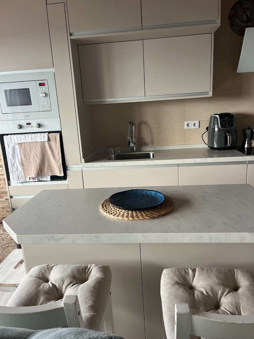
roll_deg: +4.2
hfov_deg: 53.1
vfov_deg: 67.3
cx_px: 127
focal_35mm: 26
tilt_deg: -13.9
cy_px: 170
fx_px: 254
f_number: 1.6
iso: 125
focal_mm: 5.1
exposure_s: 1/121
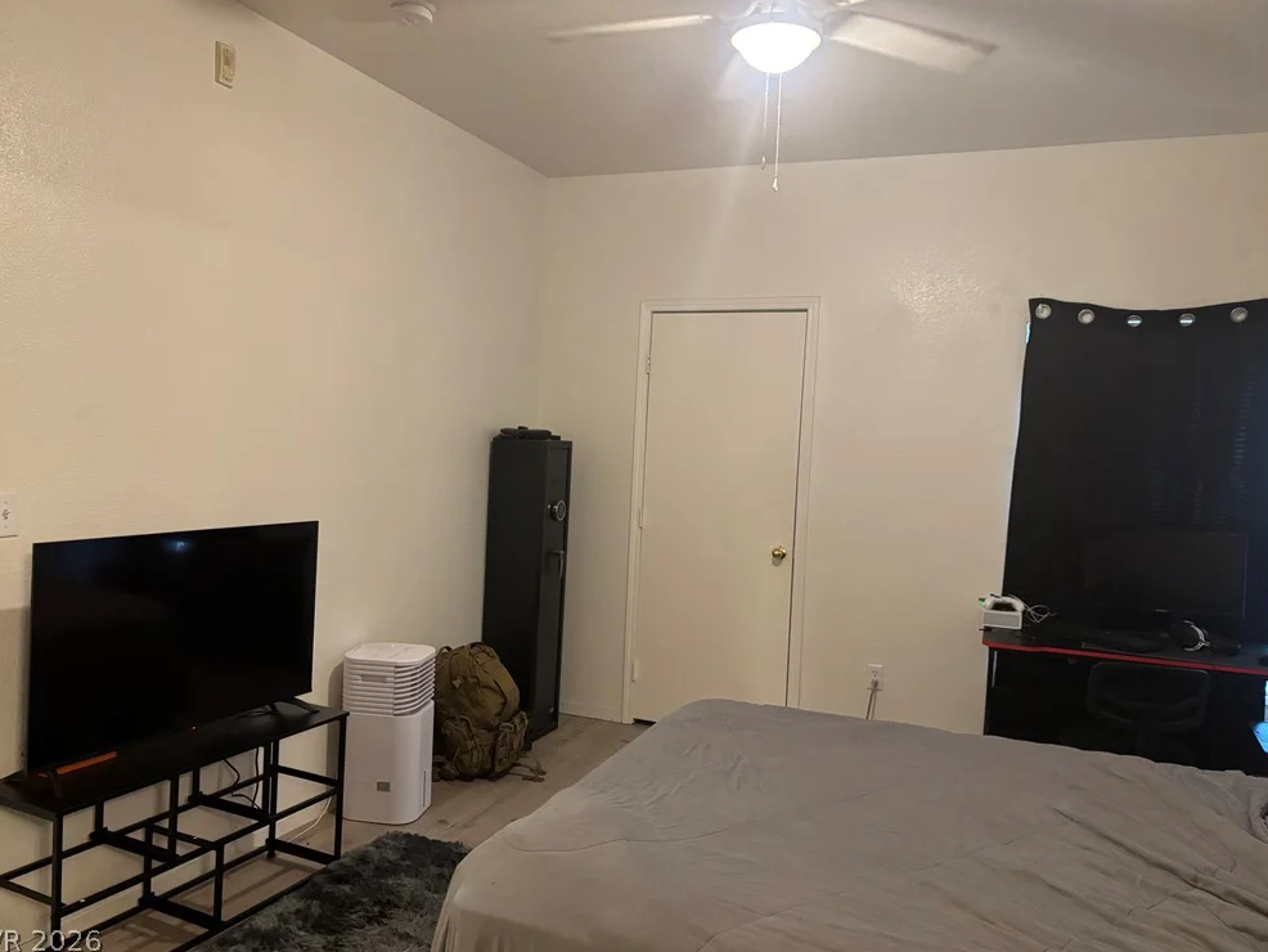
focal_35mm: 27
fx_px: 989
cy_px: 468
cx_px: 620
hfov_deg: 65.3
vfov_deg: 51.4
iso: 400
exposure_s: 1/60
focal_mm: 5.96
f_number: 1.6
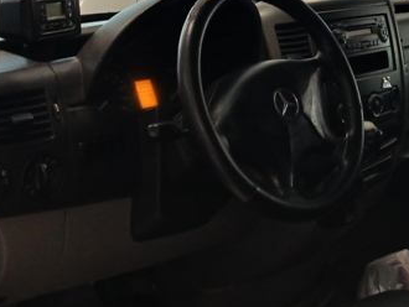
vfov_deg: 23.0
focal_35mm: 63
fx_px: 745
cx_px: 301
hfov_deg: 30.3
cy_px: 58
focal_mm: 3.98
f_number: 1.8
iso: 200
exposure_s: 1/60
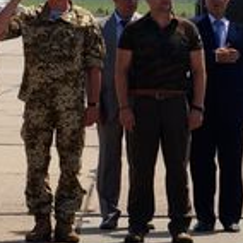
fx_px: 3479
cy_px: -20
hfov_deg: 4.0
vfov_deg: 4.0
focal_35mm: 438
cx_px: 233
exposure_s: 1/200
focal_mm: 70
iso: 100
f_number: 13
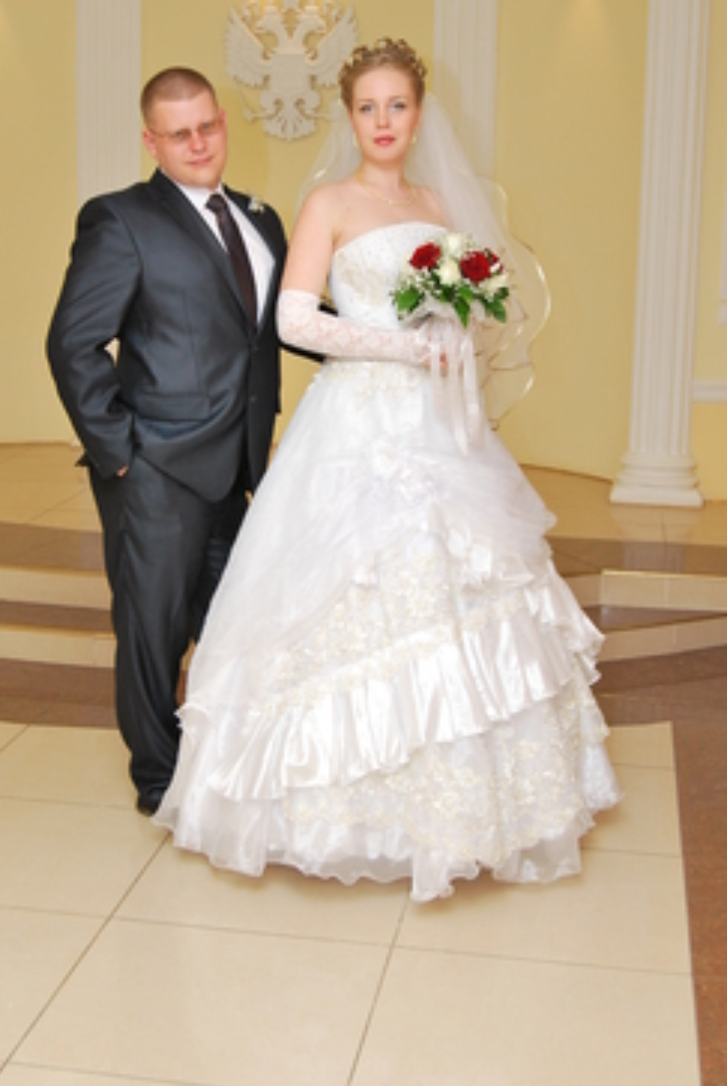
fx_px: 1571
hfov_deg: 26.0
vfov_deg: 38.1
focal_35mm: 52
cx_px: 301
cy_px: 467
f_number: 5.6
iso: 400
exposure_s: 1/125
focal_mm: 28
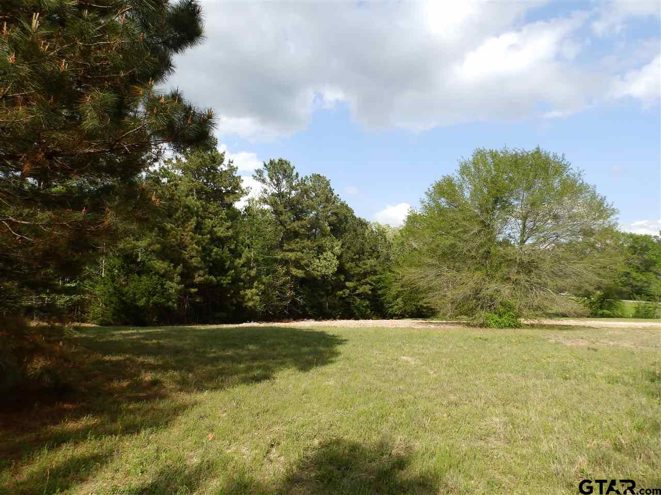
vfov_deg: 61.1
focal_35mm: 22
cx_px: 330
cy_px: 248
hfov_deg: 76.4
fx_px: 420
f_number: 4.5
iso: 80
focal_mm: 4
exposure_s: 1/500
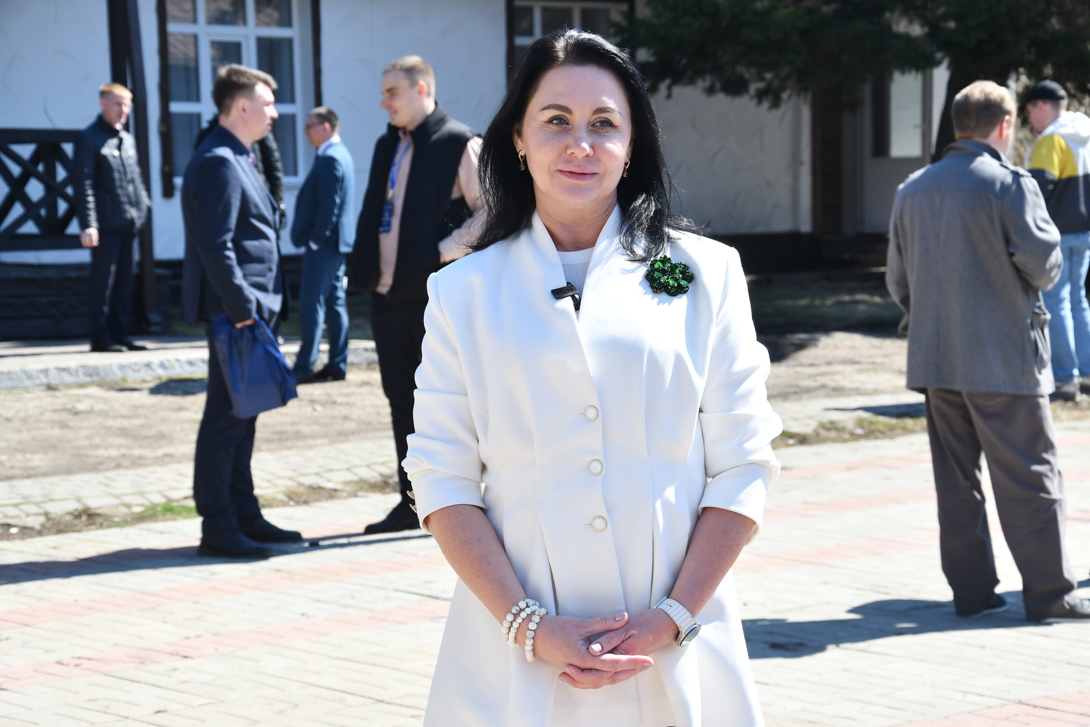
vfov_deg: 14.7
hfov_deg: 21.9
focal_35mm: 93
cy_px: 364
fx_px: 2816
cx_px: 545
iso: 200
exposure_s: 1/250
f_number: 6.3
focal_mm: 62
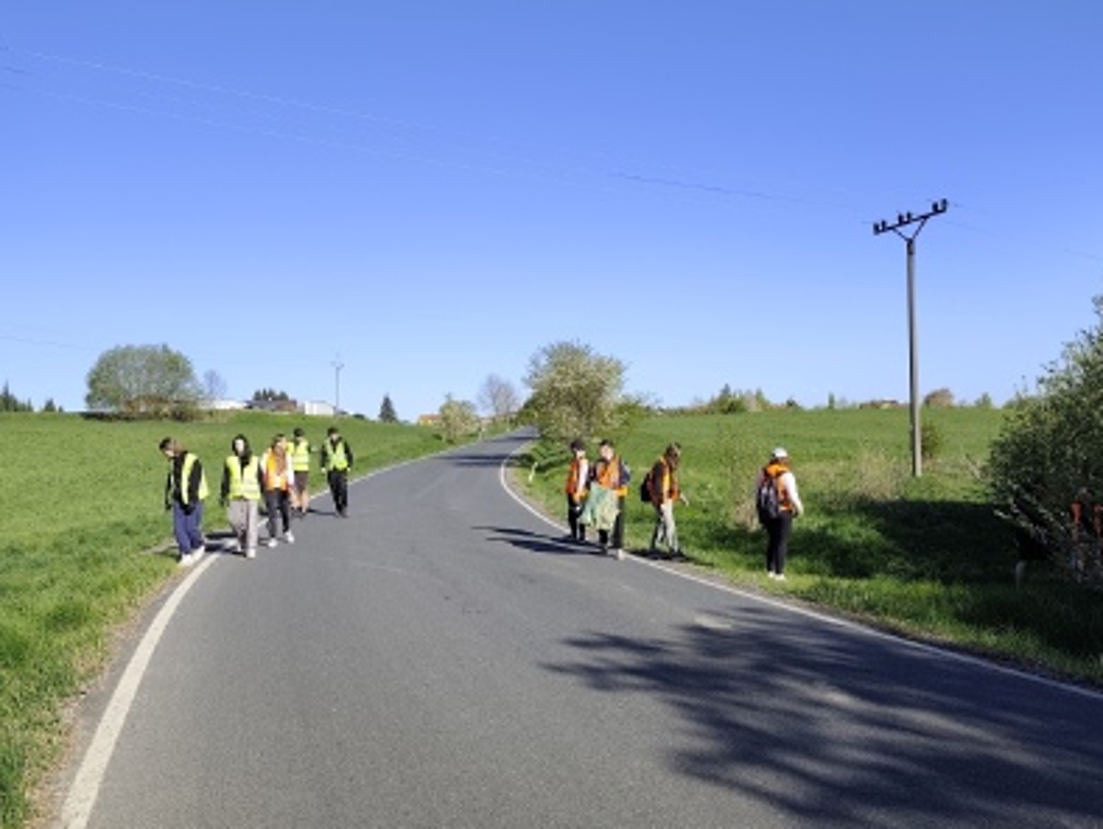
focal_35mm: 28
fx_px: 893
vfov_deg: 49.8
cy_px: 443
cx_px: 577
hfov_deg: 63.4
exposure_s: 1/679
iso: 50
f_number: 1.65
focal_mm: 6.19
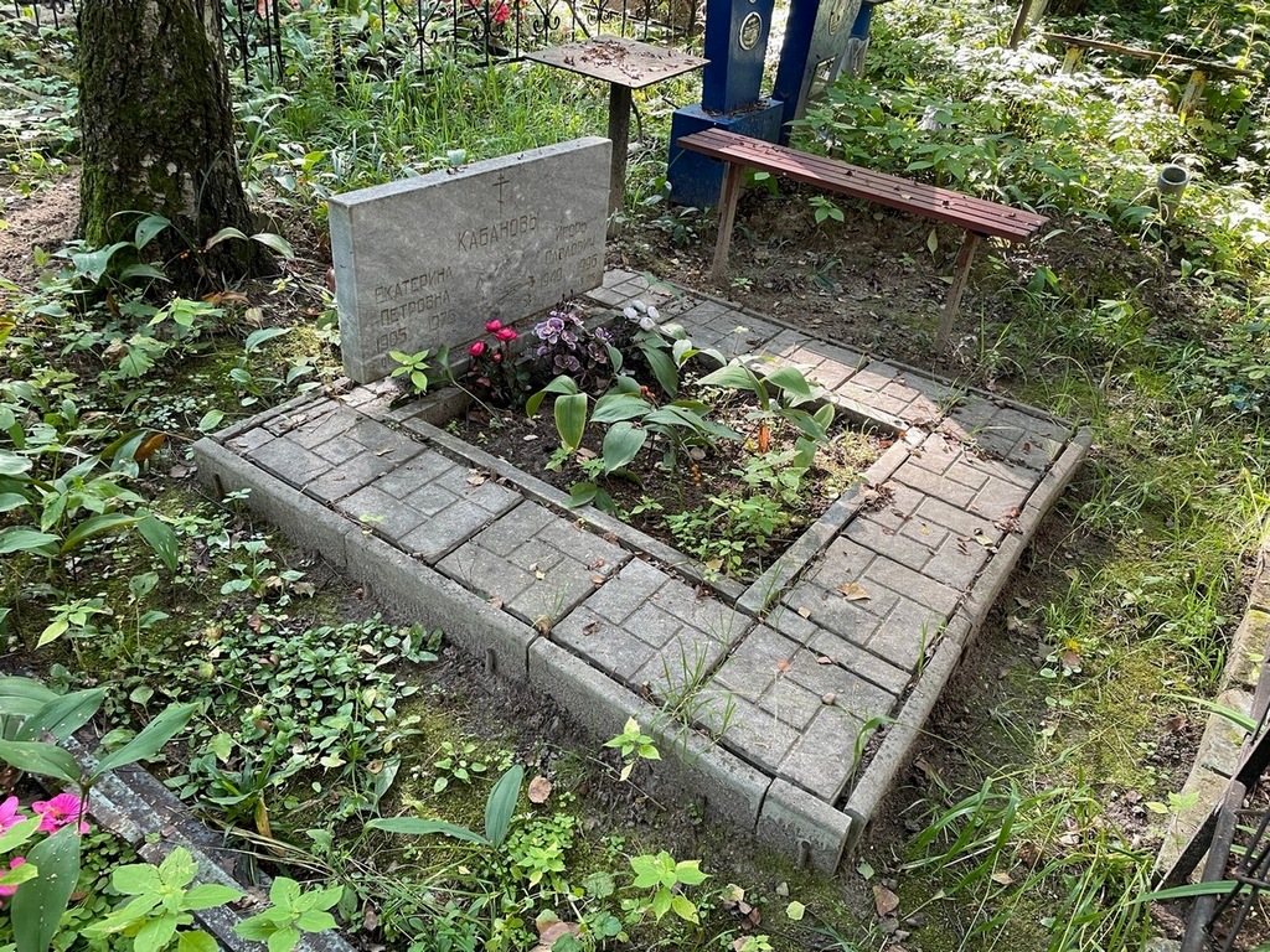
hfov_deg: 67.3
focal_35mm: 26
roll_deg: -6.6
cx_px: 635
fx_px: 954
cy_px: 476
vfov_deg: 53.1
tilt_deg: -31.4
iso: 125
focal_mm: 4.2
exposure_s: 1/95
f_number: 1.6
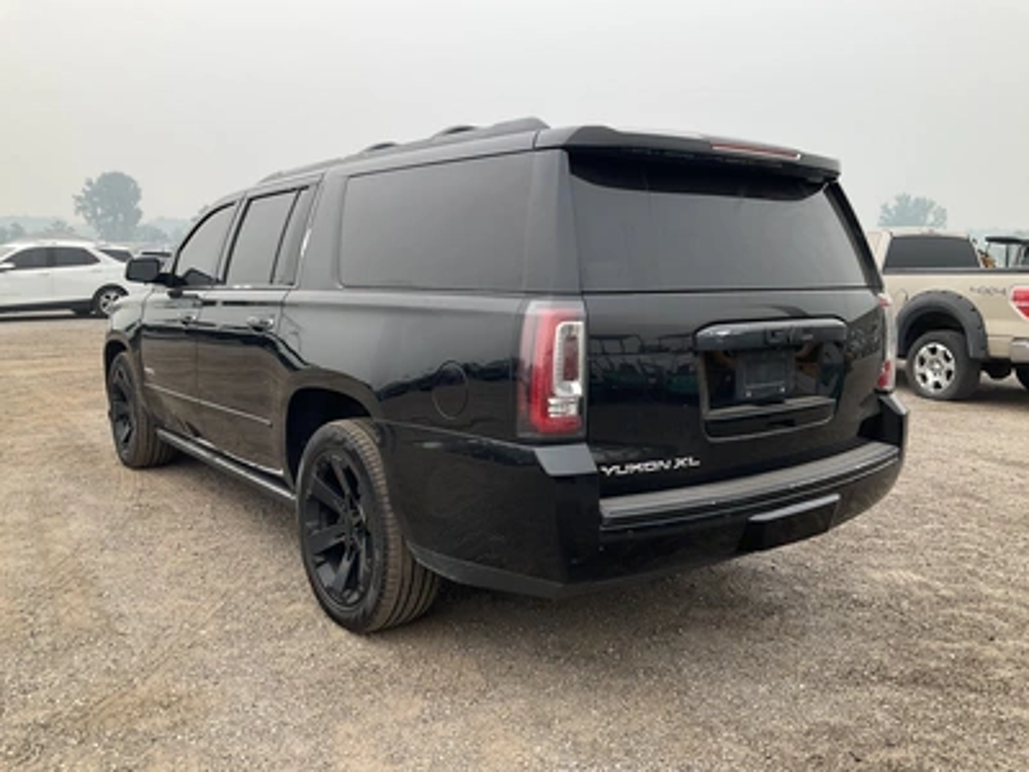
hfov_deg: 61.7
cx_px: 514
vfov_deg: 48.2
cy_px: 386
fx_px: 862
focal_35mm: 29
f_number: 1.8
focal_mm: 3
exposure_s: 1/781
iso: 25
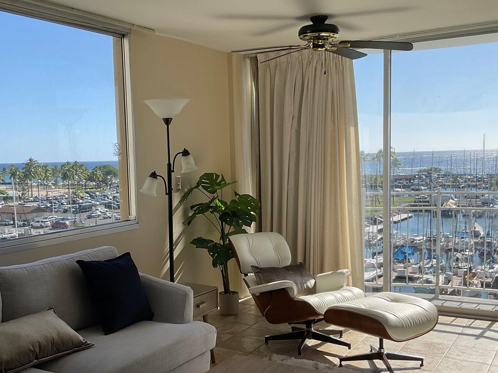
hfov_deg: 44.6
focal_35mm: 42
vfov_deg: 34.3
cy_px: 213
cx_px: 200
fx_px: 604
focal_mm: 3
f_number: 1.8
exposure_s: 1/816
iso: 16
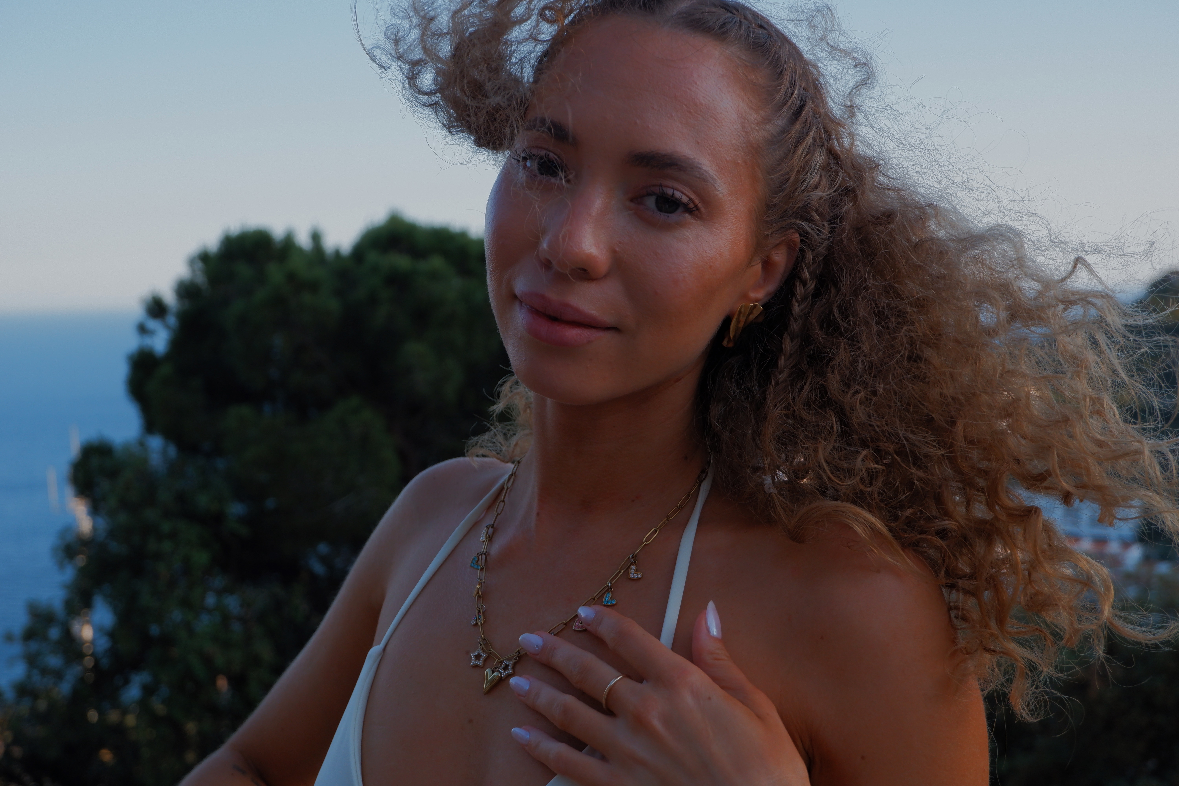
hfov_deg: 43.6
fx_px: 1474
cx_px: 590
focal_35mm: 45
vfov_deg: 29.9
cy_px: 393
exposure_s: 1/900
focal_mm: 30.5
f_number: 4.7
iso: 400
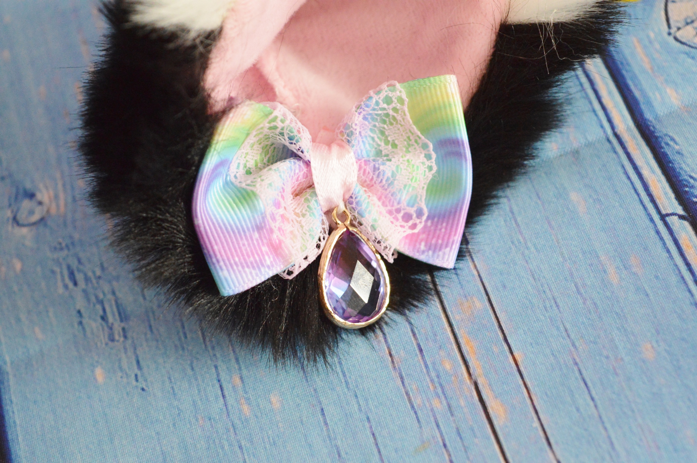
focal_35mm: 82
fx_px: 1596
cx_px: 348
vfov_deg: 16.5
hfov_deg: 24.6
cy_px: 232
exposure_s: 1/100
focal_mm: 55
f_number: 5.6
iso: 2800
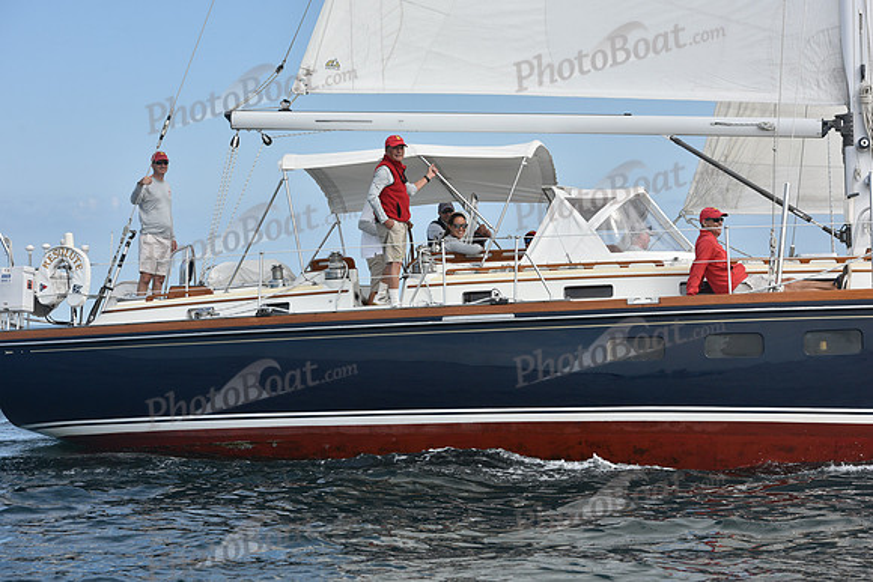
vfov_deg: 14.9
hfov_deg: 22.1
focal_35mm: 92
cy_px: 291
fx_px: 2231
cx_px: 436
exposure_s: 1/1250
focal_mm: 92
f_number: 7.1
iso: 320
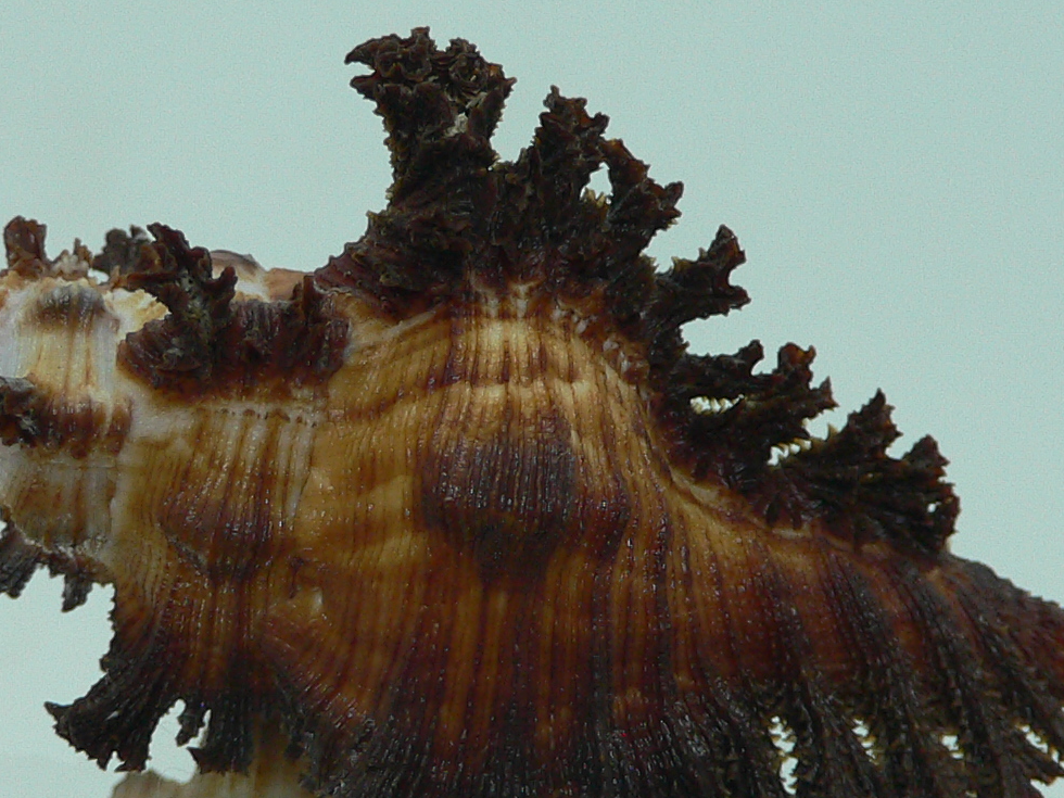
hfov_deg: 27.0
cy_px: 573
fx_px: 2213
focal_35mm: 72
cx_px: 502
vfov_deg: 20.3
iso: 150
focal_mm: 4.6
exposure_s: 1/60
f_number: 2.8
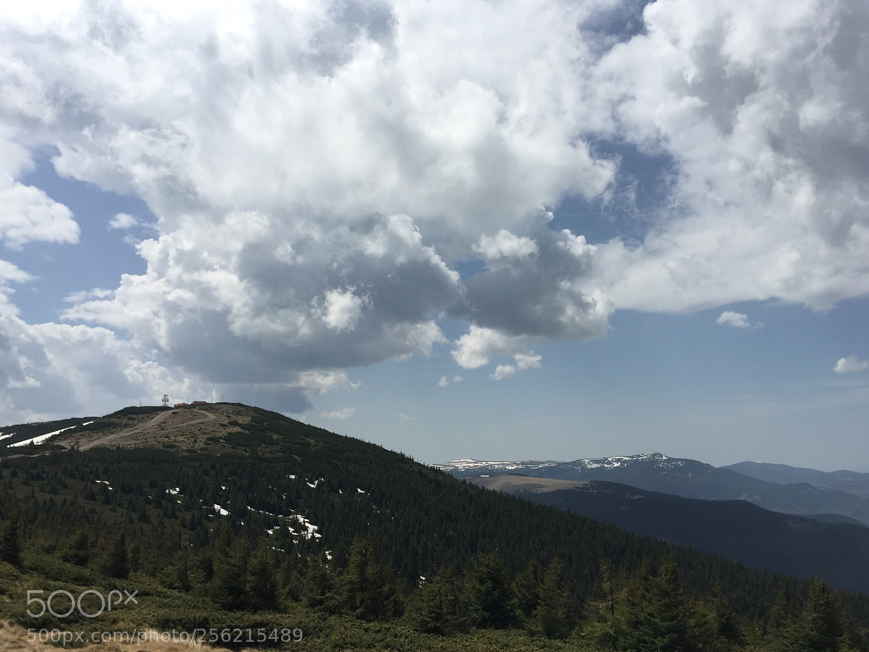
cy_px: 323
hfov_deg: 56.7
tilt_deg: +8.5
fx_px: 803
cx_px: 469
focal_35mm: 32
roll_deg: -0.5
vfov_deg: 44.2
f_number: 2.2
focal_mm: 4.15
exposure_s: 1/3968
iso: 32
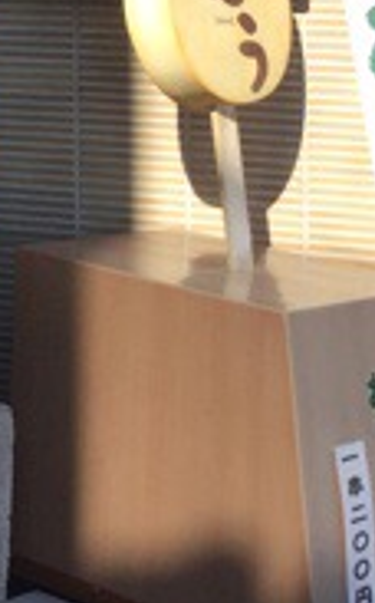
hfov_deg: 10.6
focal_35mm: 115
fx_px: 1885
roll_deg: -3.0
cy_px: -132
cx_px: -306
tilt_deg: +0.8
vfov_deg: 17.3
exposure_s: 1/867
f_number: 2.4
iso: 25
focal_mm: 3.3
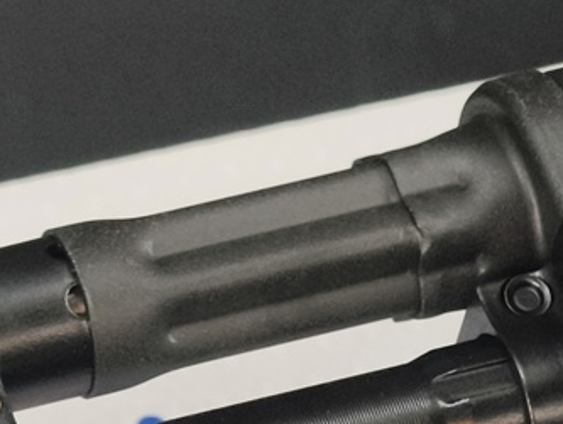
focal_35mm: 306
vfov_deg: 4.9
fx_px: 4986
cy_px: 350
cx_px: -83
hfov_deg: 6.4
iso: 853
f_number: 2.67
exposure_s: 1/24
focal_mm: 22.48
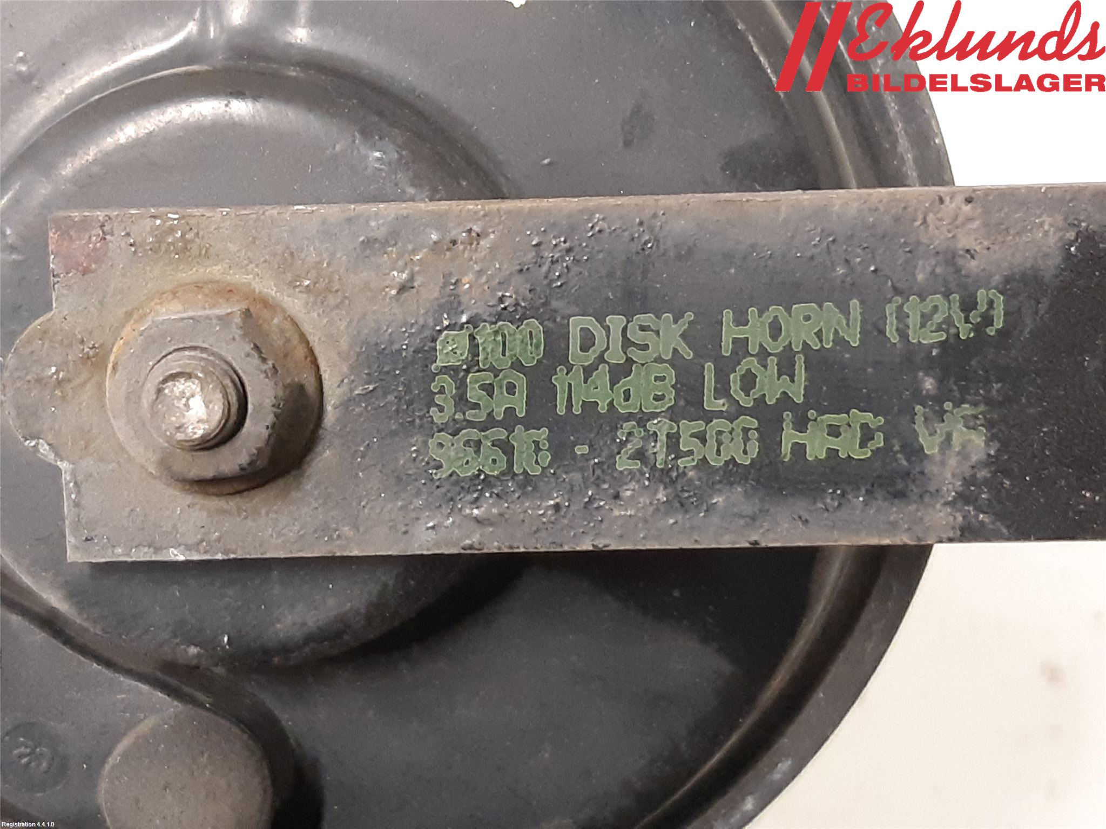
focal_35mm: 26
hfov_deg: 67.3
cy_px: 414
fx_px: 831
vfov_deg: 53.1
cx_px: 553
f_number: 1.7
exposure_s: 1/25
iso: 320
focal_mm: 3.93
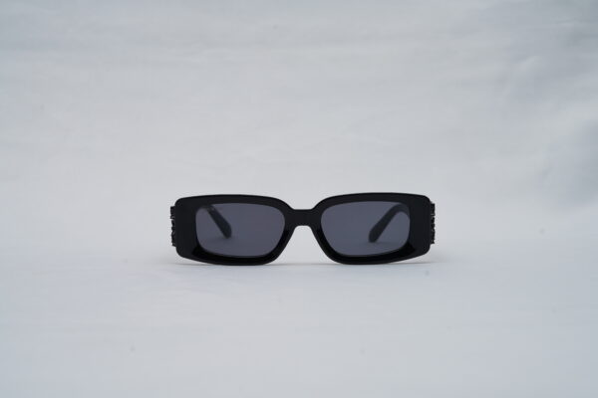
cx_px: 299
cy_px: 199
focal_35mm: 50
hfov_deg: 39.6
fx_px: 830
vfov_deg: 27.0
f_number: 9
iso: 100
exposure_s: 1/160
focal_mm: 50
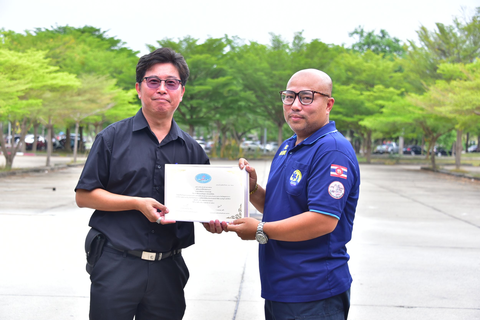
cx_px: 240
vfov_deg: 20.0
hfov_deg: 29.6
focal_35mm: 68
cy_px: 160
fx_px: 907
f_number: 5.6
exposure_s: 1/250
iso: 320
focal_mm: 68
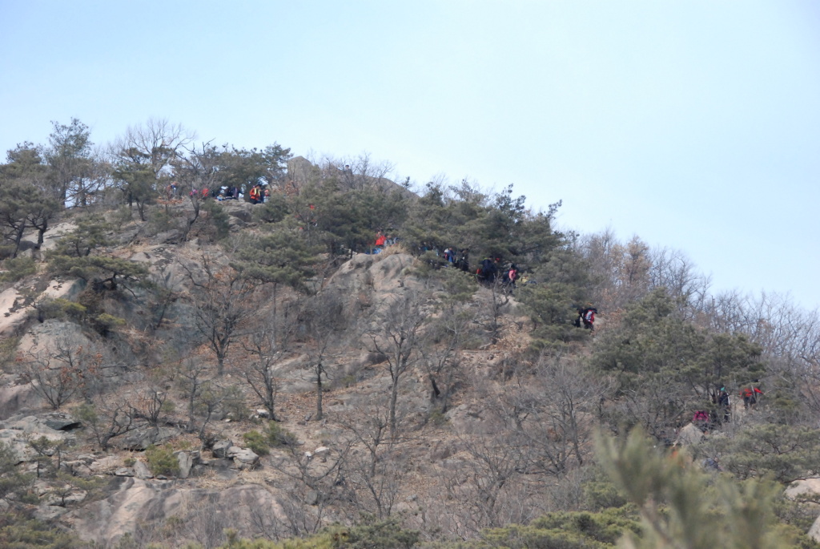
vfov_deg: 10.2
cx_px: 410
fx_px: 3078
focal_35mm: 135
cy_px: 274
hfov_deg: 15.2
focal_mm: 90
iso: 1600
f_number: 10
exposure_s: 1/1600
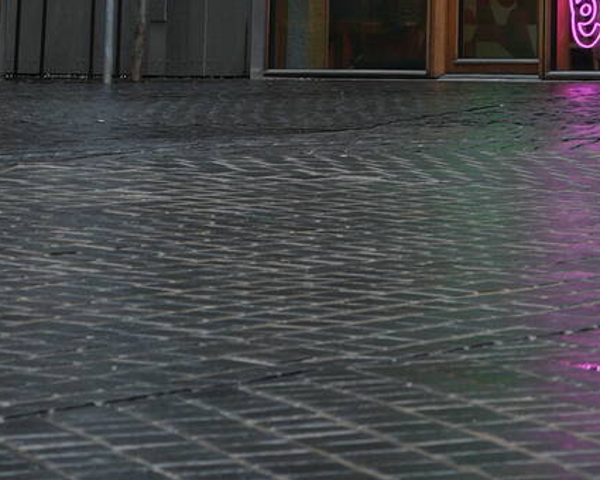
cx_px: 770
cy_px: -847
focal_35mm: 198
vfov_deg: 7.1
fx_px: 3516
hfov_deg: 9.6
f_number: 4
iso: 100
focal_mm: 35
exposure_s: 1/30
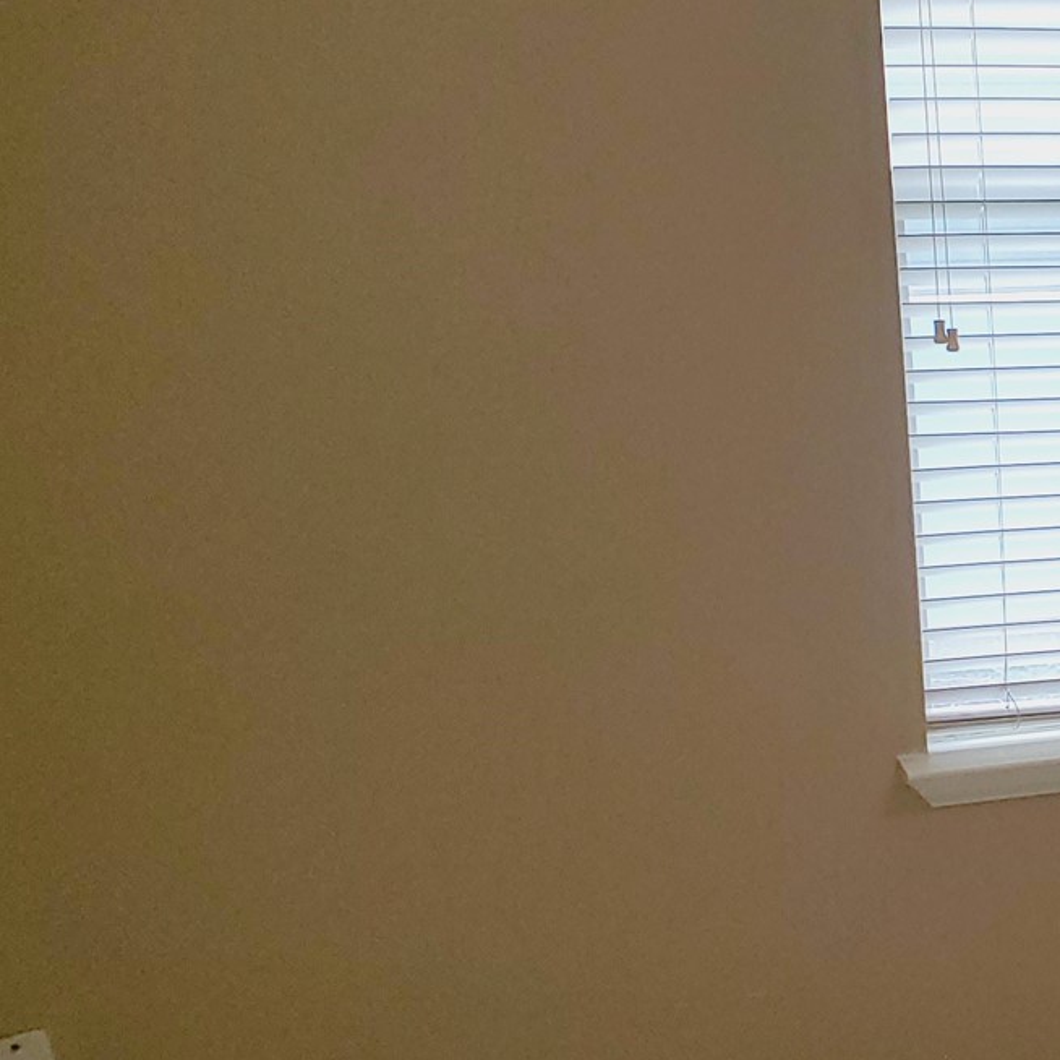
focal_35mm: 72
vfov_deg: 24.0
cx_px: 1387
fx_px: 2494
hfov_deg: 21.6
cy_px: 519
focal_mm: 4.3
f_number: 2.4
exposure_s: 1/120
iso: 80
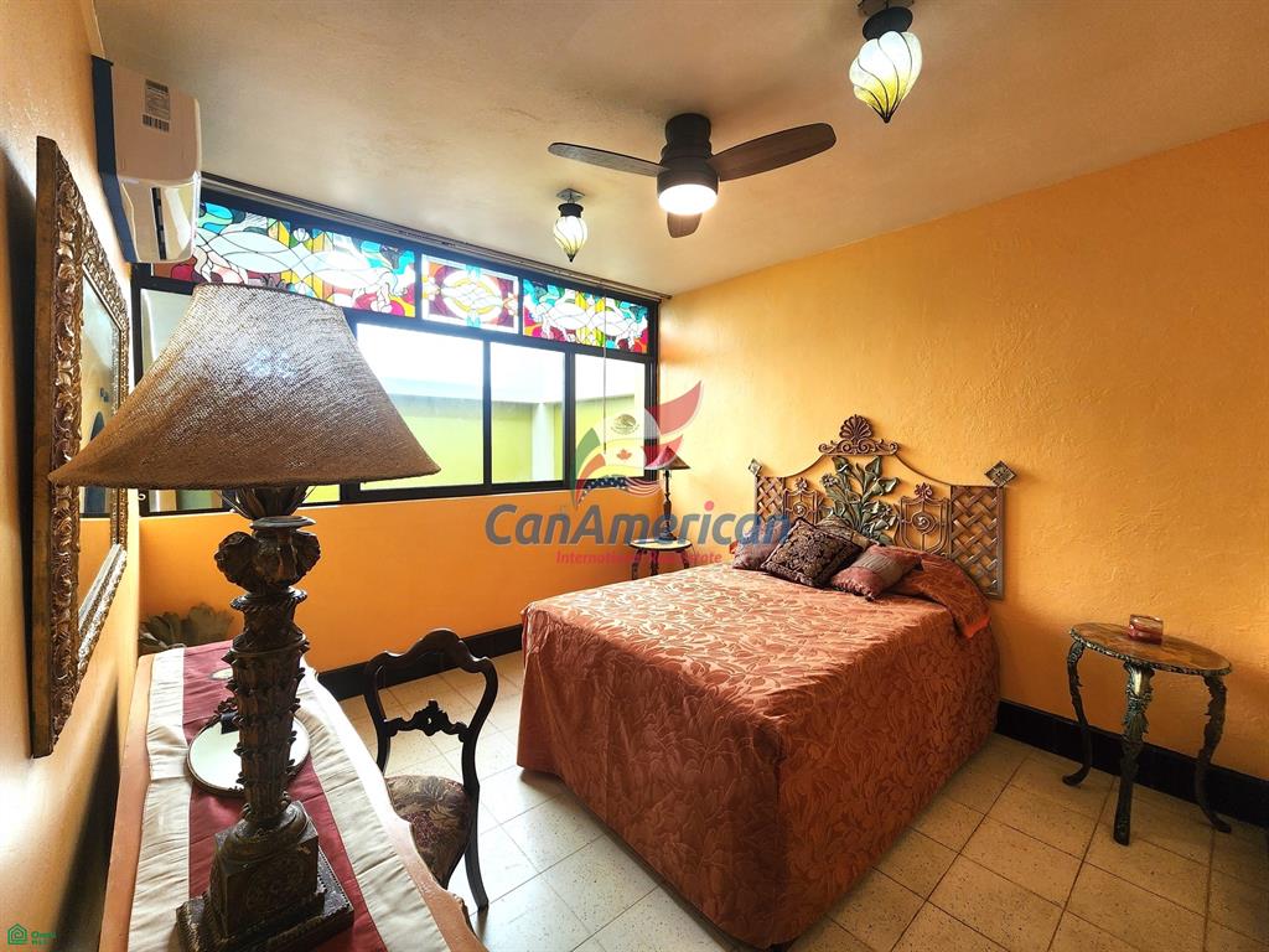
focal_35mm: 13
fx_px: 477
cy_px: 476
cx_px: 634
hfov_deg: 106.2
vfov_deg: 89.9
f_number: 2.2
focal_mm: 2.2
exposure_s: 1/120
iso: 80
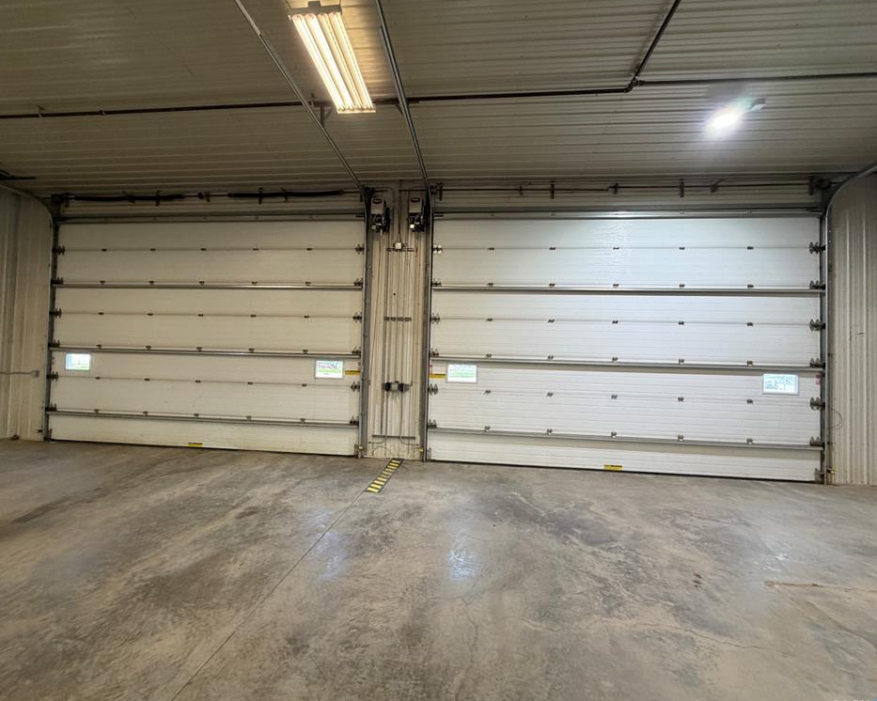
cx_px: 444
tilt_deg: +1.9
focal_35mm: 15
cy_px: 352
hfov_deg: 96.8
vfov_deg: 84.0
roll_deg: -1.1
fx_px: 389
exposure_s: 1/120
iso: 250
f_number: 2.2
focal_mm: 2.22
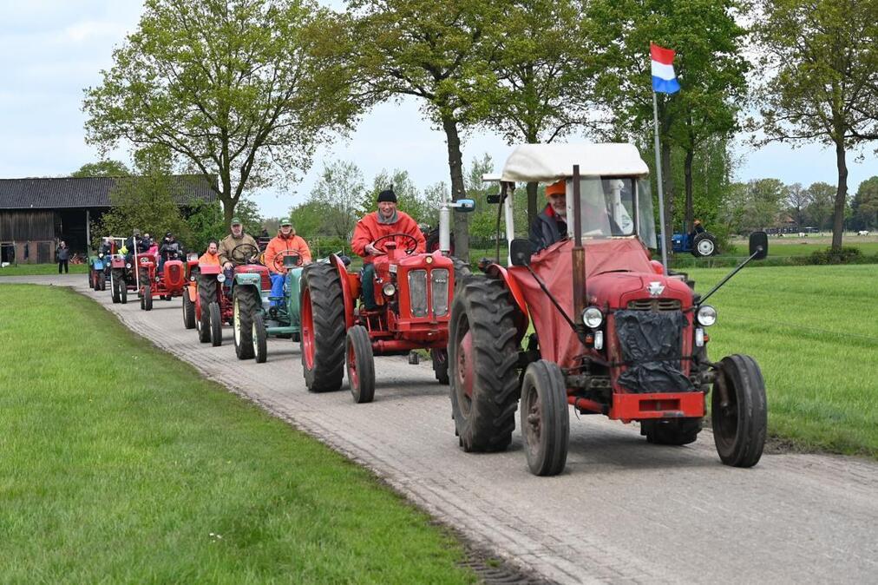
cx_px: 439
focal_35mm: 91
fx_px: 2219
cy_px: 292
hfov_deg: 22.4
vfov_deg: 15.0
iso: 100
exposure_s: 1/320
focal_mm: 61
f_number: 6.3
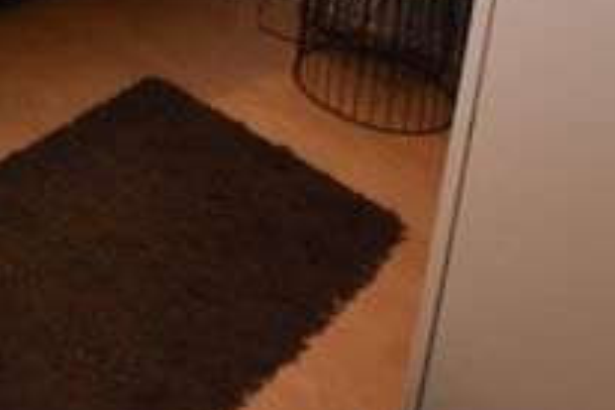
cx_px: -120
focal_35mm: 51
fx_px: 871
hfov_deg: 32.3
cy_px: -273
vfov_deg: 20.7
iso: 2500
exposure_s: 1/30
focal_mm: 10
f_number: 4.5
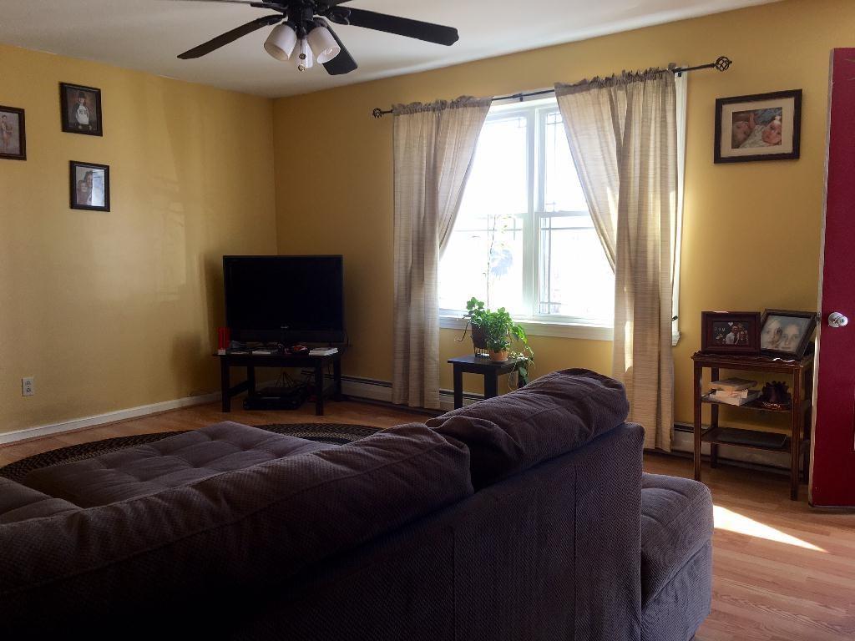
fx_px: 716
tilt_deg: -5.1
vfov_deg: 48.2
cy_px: 320
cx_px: 428
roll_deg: +0.9
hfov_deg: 61.7
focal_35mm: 29
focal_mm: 4.15
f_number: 2.2
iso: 25
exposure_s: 1/40
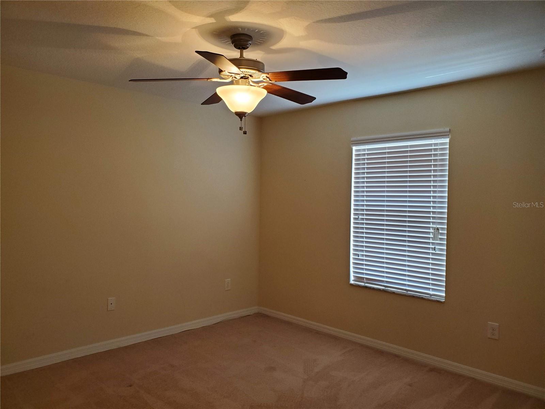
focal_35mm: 26
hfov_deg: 67.3
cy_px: 204
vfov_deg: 53.1
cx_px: 272
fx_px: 409
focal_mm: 4.3
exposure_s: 1/60
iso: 250
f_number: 2.4
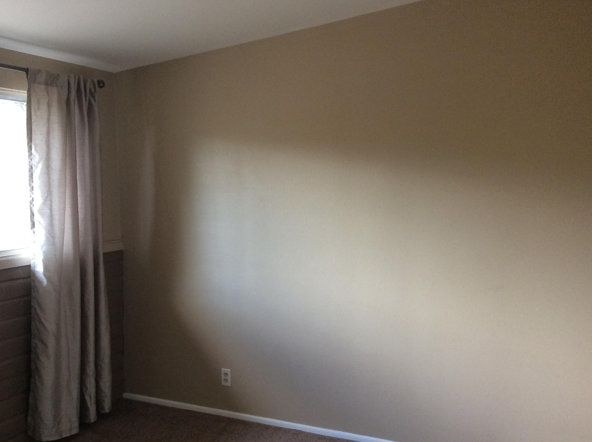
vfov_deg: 39.5
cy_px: 238
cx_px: 276
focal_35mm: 36
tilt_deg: -6.9
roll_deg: -2.4
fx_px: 615
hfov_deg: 51.4
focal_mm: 3.3
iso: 80
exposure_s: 1/24
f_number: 2.4
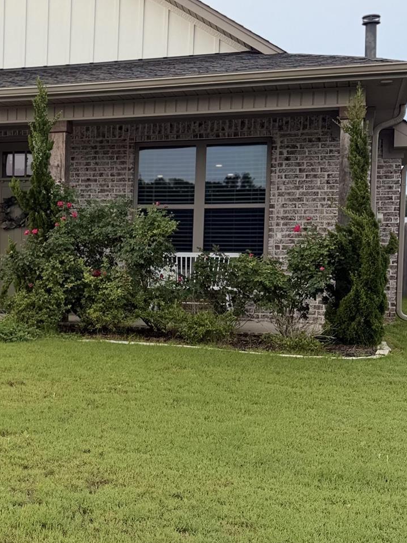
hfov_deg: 23.7
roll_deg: -1.4
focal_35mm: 58
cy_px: 281
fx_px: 909
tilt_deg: -1.9
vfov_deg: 33.2
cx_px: -38
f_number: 1.78
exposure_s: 1/831
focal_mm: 6.76
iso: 80
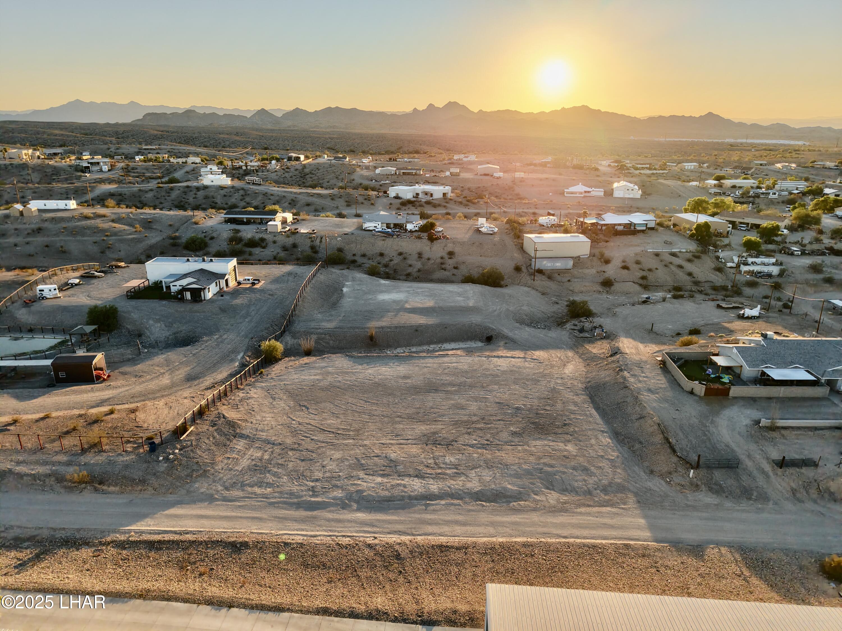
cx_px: 421
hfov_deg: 71.6
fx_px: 584
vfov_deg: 56.8
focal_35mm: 24
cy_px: 316
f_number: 1.8
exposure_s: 1/1000
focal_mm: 8.67
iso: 100
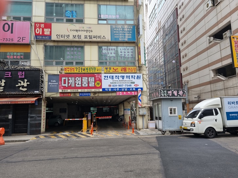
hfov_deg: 67.3
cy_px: 89
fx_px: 179
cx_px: 119
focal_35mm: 26
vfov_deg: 53.0
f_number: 1.8
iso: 50
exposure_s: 1/310
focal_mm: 5.4
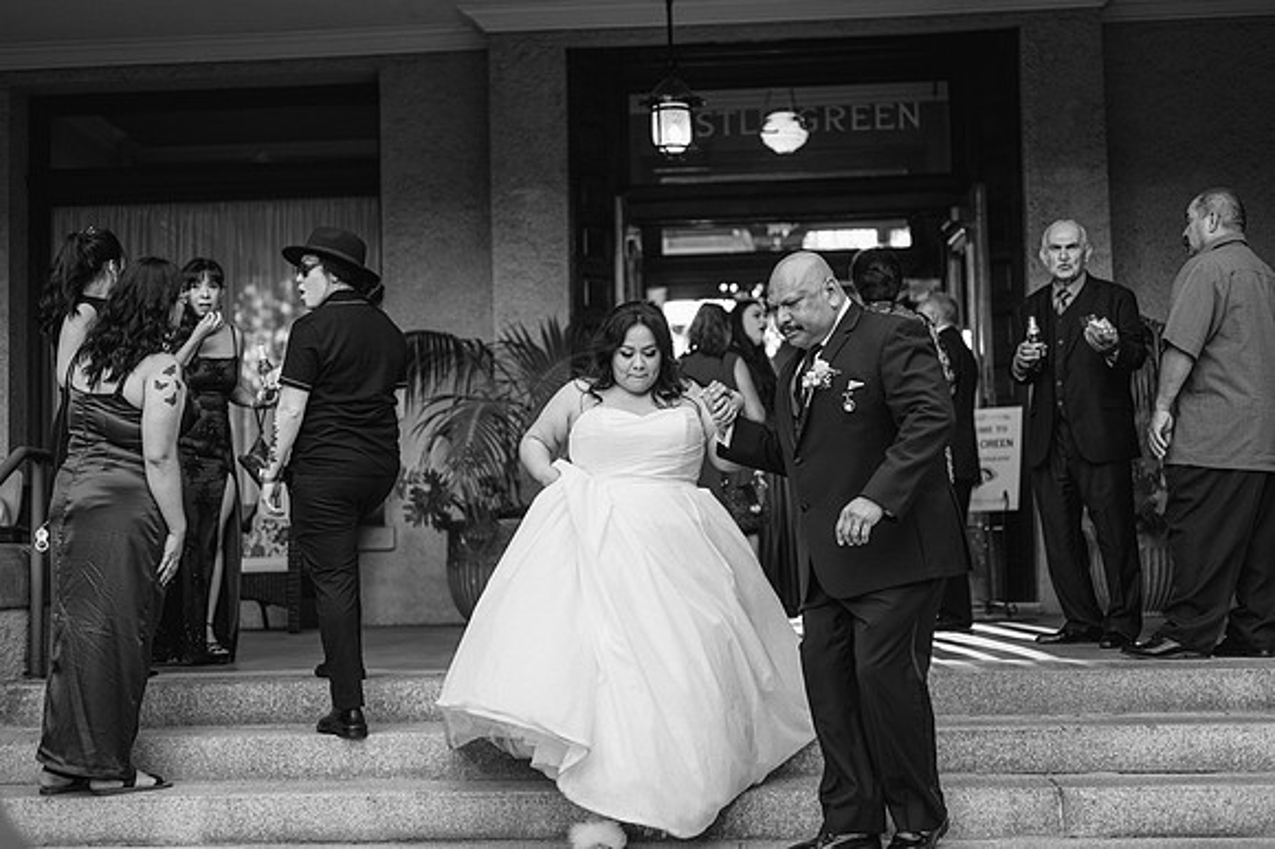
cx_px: 638
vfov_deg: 27.0
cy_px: 424
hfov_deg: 39.6
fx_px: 1770
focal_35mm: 50
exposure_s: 1/200
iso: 100
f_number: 1.8
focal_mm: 50
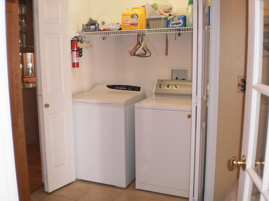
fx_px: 280
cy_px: 100
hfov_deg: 51.4
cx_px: 134
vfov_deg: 39.7
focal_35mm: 36
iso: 125
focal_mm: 6.3
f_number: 3.1
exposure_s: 1/30
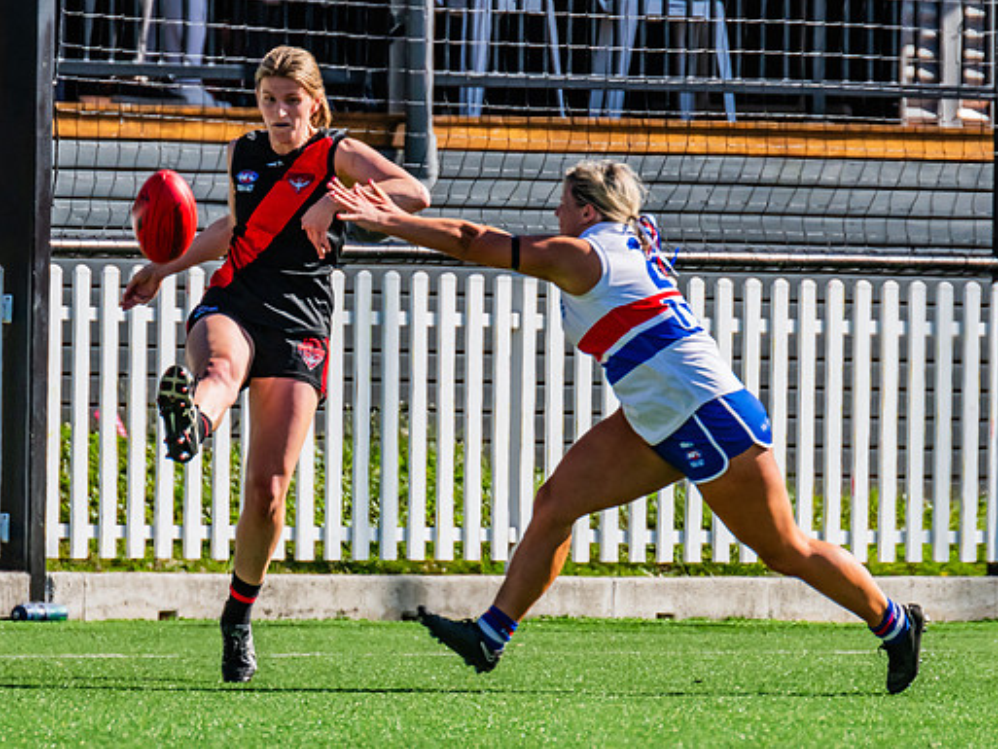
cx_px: 353
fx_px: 26675
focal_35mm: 925
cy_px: 437
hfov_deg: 2.1
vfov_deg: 1.6
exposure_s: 1/1250
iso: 800
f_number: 11
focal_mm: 600
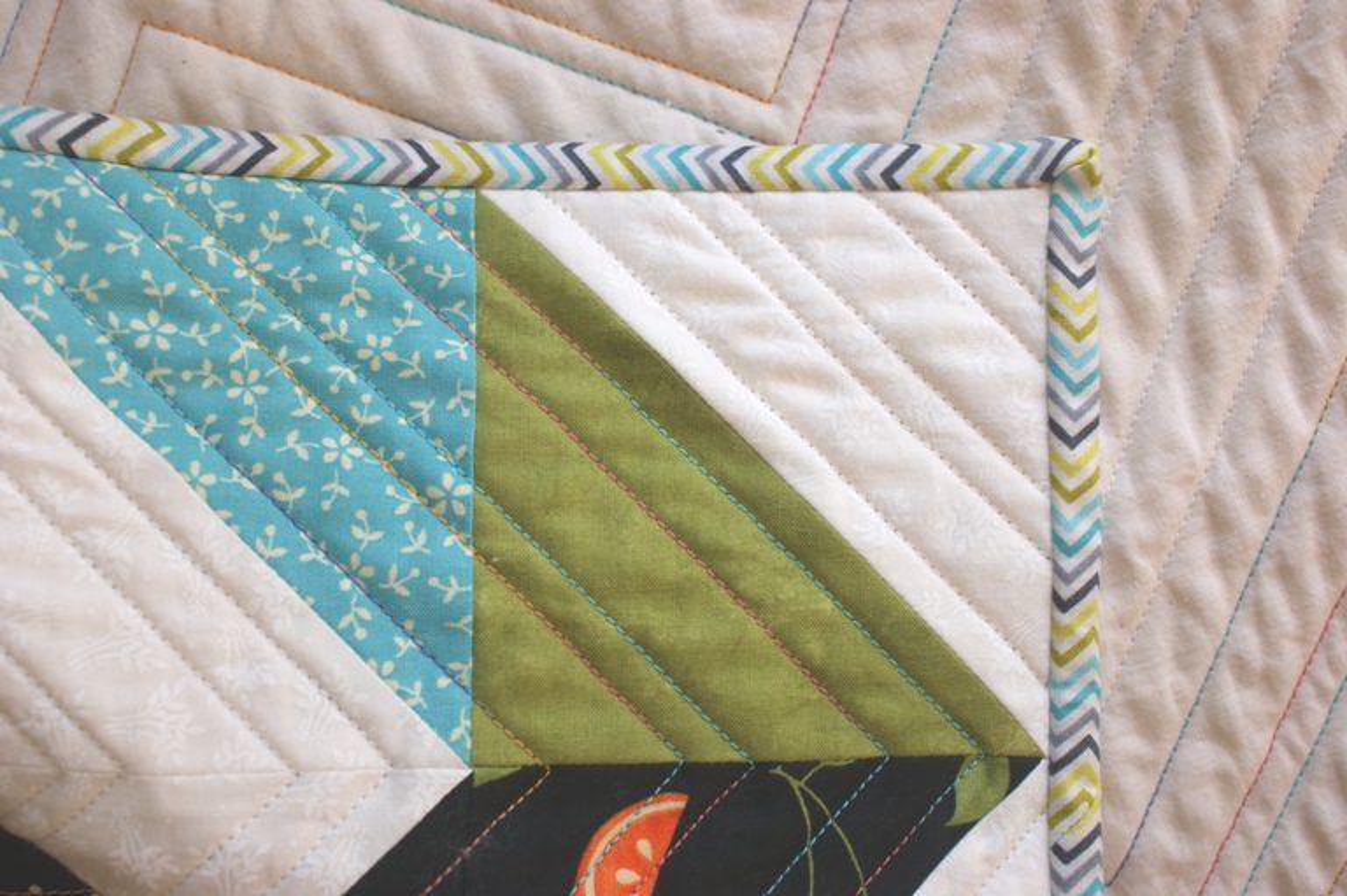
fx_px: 1458
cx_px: 674
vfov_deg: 34.2
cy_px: 448
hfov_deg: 49.6
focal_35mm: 39
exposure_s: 1/50
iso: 100
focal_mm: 26
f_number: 5.6
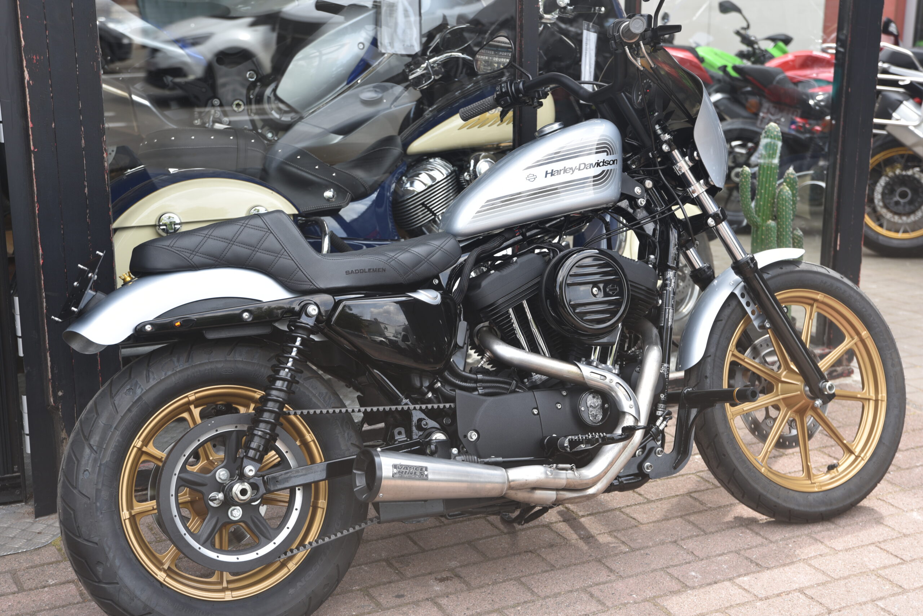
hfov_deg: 36.2
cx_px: 462
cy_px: 308
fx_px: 1411
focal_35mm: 55
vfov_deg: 24.6
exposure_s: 1/80
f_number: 4.5
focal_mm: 55
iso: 100
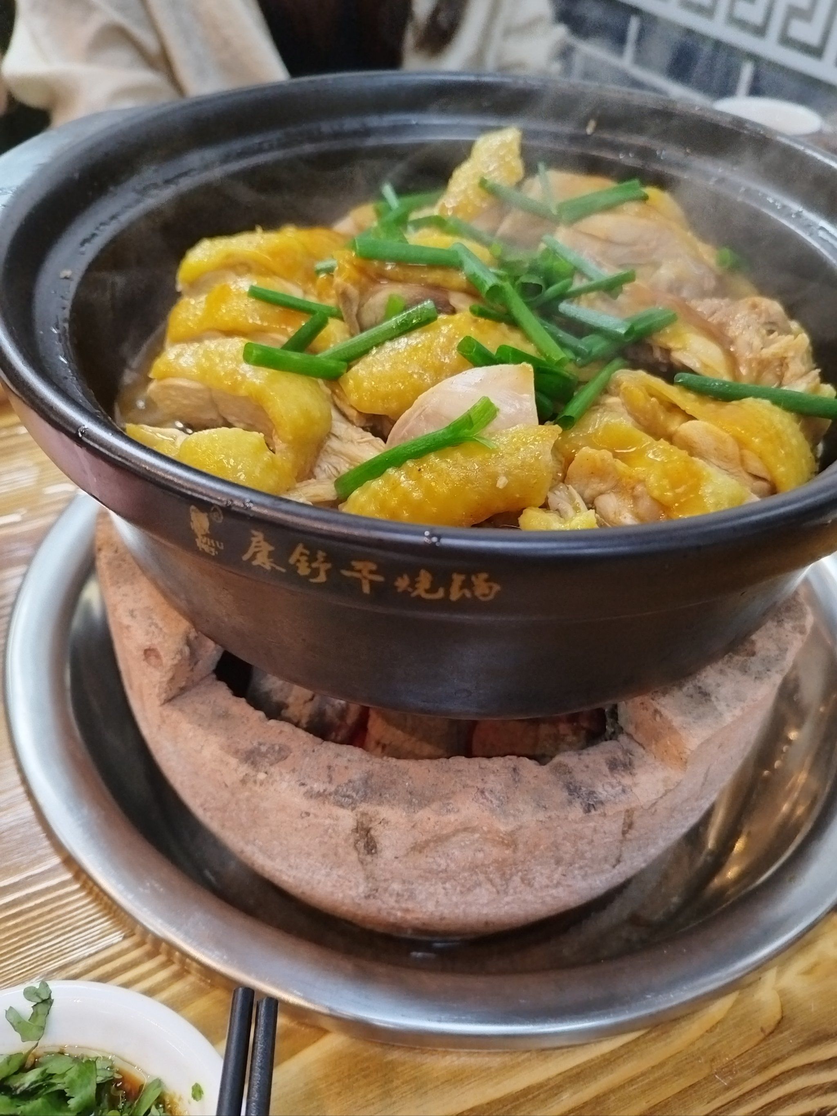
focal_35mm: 23
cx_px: 418
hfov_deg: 58.9
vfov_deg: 73.9
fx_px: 742
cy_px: 558
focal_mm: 5.52
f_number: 1.9
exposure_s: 1/100
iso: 3663
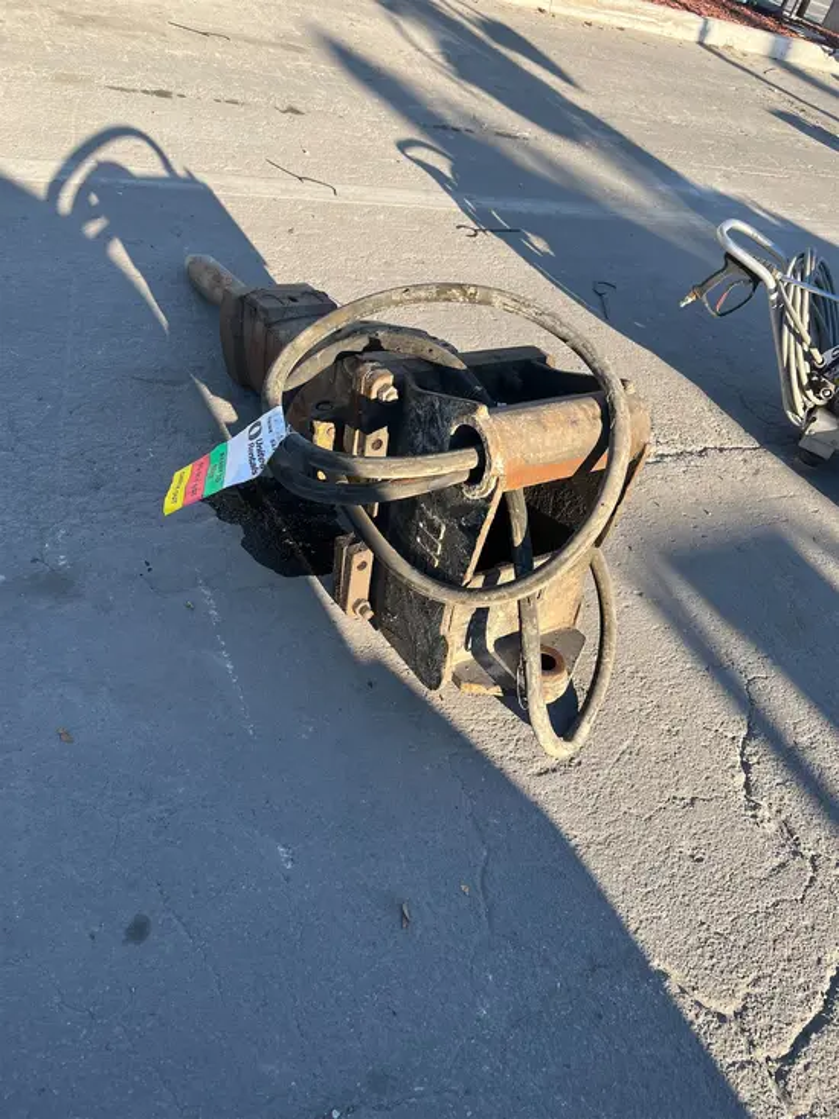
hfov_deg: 53.1
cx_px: 420
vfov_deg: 67.3
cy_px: 560
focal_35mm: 26
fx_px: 840
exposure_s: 1/1000
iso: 50
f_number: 1.6
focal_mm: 5.1
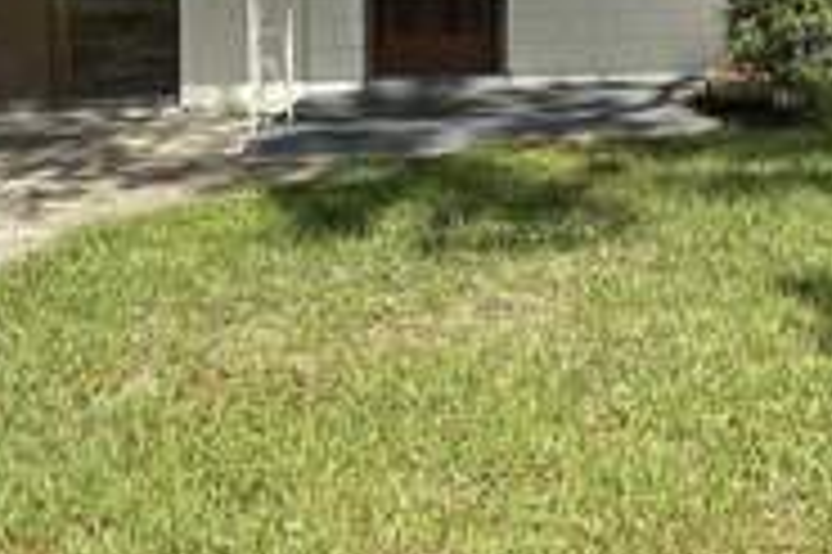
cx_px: 872
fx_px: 2494
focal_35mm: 108
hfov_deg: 18.4
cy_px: -225
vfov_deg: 12.2
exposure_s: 1/4762
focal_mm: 6.86
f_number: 1.78
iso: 80
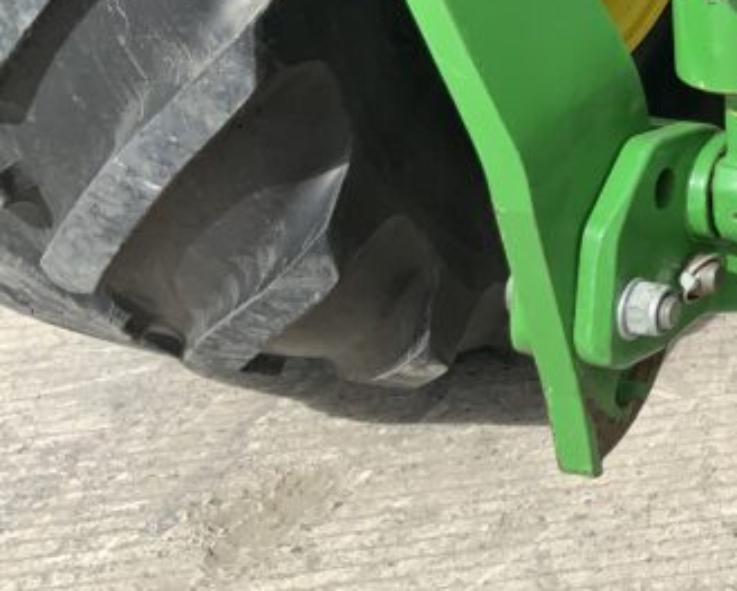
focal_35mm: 88
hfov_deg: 19.5
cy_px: -175
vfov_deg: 16.5
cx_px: 1039
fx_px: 1922
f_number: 1.8
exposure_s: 1/816
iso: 16
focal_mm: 3
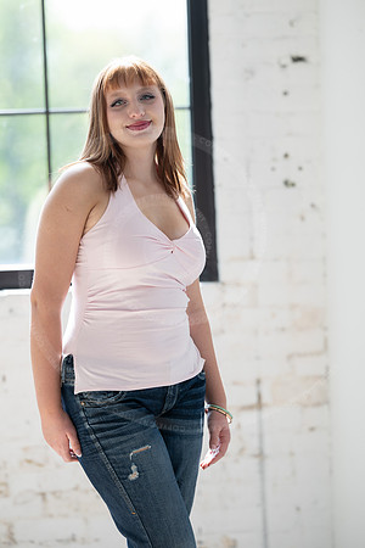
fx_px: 2053
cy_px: 274
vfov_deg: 15.2
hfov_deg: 10.2
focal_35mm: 135
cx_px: 182
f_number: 2.5
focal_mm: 135
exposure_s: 1/250
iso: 160
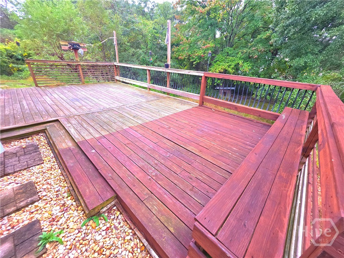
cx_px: 172
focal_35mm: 13
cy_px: 129
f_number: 1.9
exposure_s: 1/60.2
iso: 32
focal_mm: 2.2
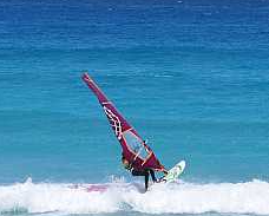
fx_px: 4409
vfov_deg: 2.8
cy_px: 139
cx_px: 183
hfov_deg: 3.5
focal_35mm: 553
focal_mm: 175
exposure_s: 1/1000
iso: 200
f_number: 8
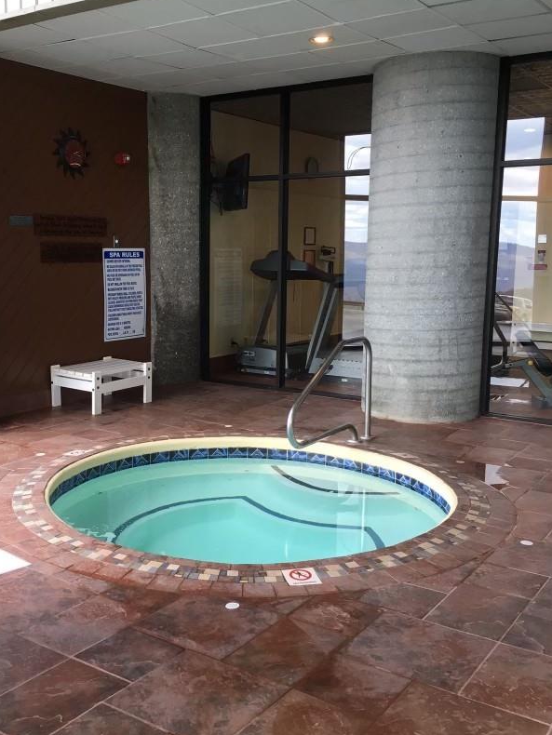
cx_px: 213
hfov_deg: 38.5
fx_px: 786
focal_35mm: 37
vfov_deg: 50.1
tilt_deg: -8.4
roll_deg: -1.3
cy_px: 373
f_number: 2.2
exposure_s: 1/40
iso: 25
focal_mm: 4.15
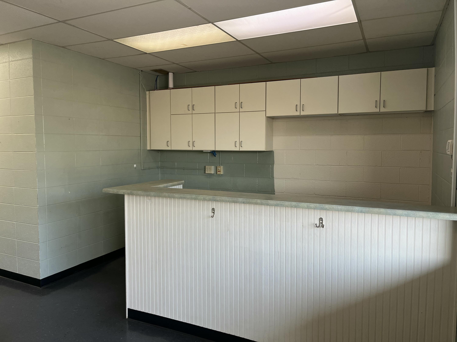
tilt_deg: -4.2
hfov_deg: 67.3
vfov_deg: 53.1
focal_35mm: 26
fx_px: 343
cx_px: 228
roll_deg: +0.5
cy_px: 171
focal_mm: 5.1
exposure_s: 1/120
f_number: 1.6
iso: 100
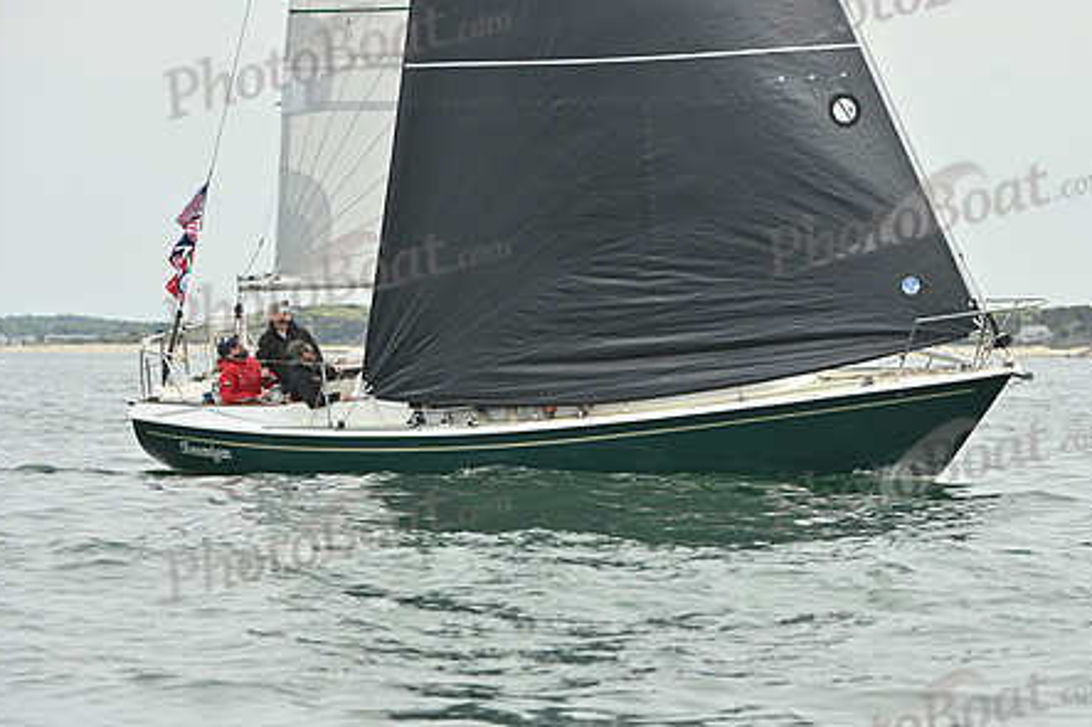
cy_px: 376
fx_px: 7944
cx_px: 641
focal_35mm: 262
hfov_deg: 7.9
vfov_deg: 5.2
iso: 320
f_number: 9
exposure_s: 1/800
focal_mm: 200
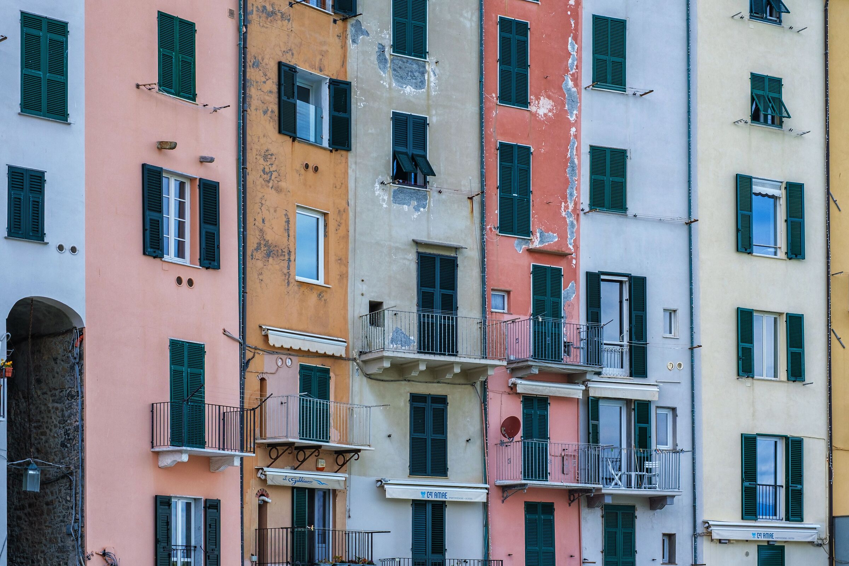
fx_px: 1509
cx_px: 424
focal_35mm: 64
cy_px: 283
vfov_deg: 21.2
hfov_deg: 31.4
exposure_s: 1/60
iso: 200
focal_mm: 42.9
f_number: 8
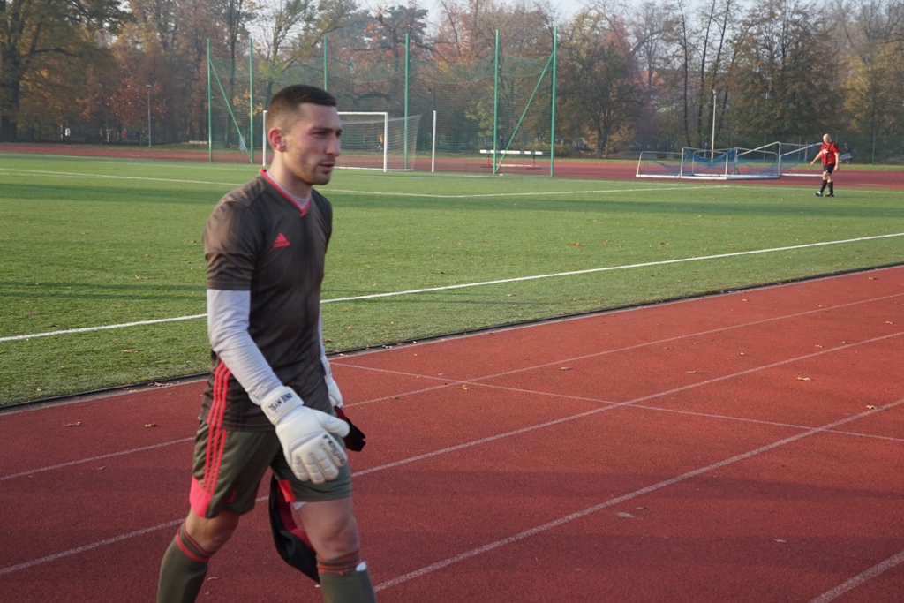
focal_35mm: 54
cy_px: 302
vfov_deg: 25.1
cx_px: 452
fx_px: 1356
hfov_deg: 36.9
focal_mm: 36
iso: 100
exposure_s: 1/160
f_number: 4.5
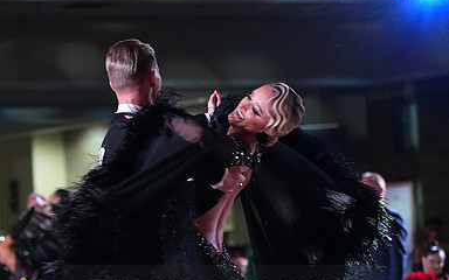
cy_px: 304
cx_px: 225
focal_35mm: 263
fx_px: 3218
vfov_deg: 5.0
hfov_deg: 8.0
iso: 10000
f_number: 5
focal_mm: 171
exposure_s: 1/400
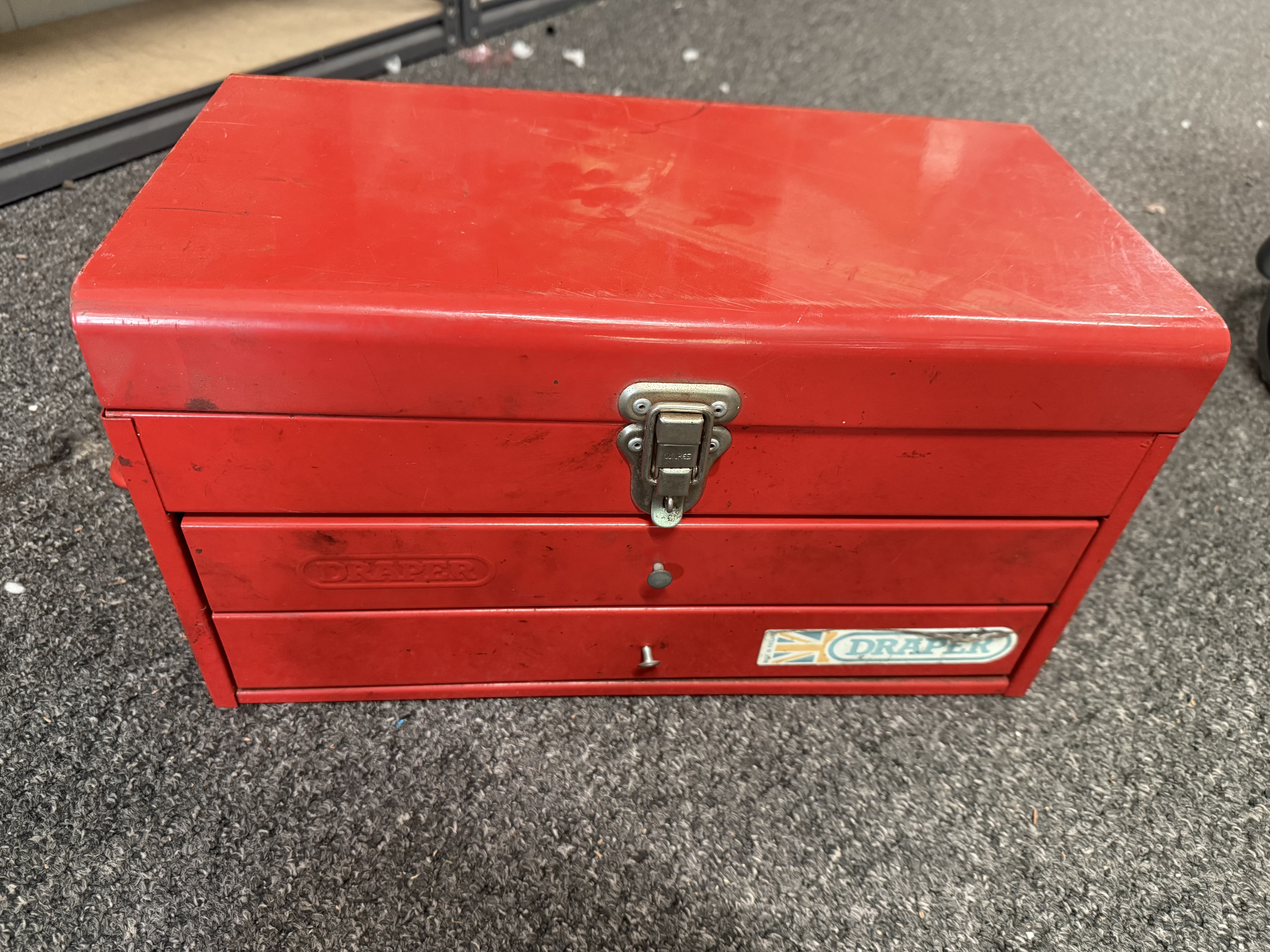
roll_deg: -6.0
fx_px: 881
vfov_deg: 56.8
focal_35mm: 24
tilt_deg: -41.3
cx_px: 635
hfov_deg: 71.6
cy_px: 476
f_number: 1.78
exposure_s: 1/50
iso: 500
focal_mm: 6.76
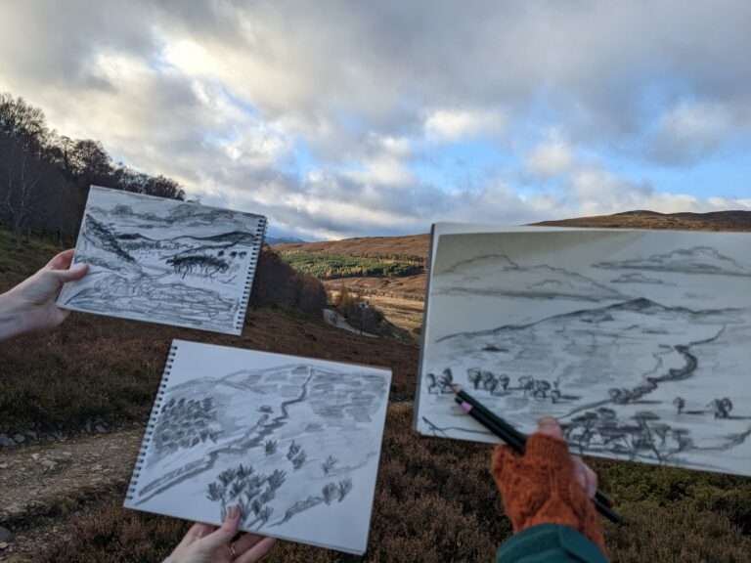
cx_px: 376
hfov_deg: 65.3
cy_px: 282
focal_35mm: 27
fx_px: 586
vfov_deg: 51.4
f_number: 1.73
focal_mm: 4.38
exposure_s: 1/1805
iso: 55
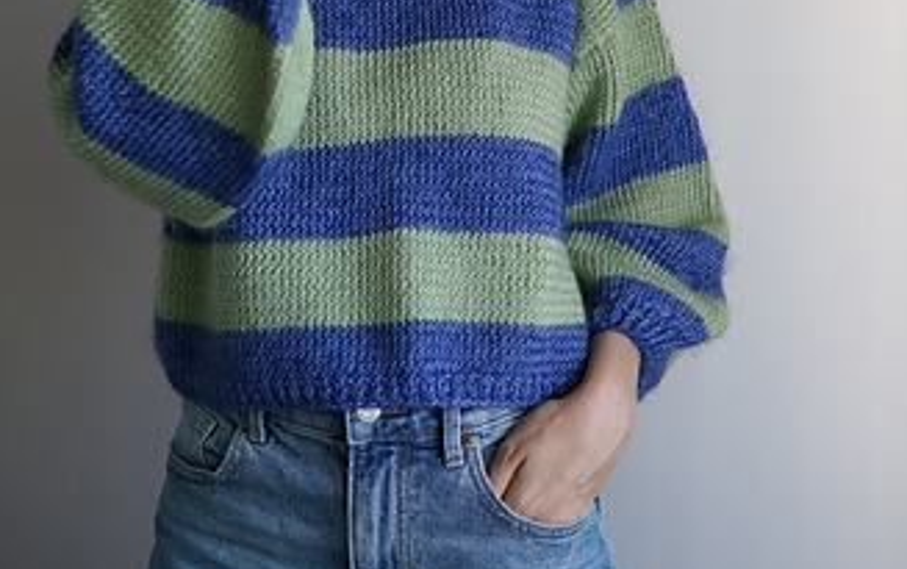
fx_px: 1732
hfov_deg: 29.3
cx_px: 456
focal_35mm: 70
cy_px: 11
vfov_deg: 18.2
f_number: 2.2
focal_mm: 30
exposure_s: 1/160
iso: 640
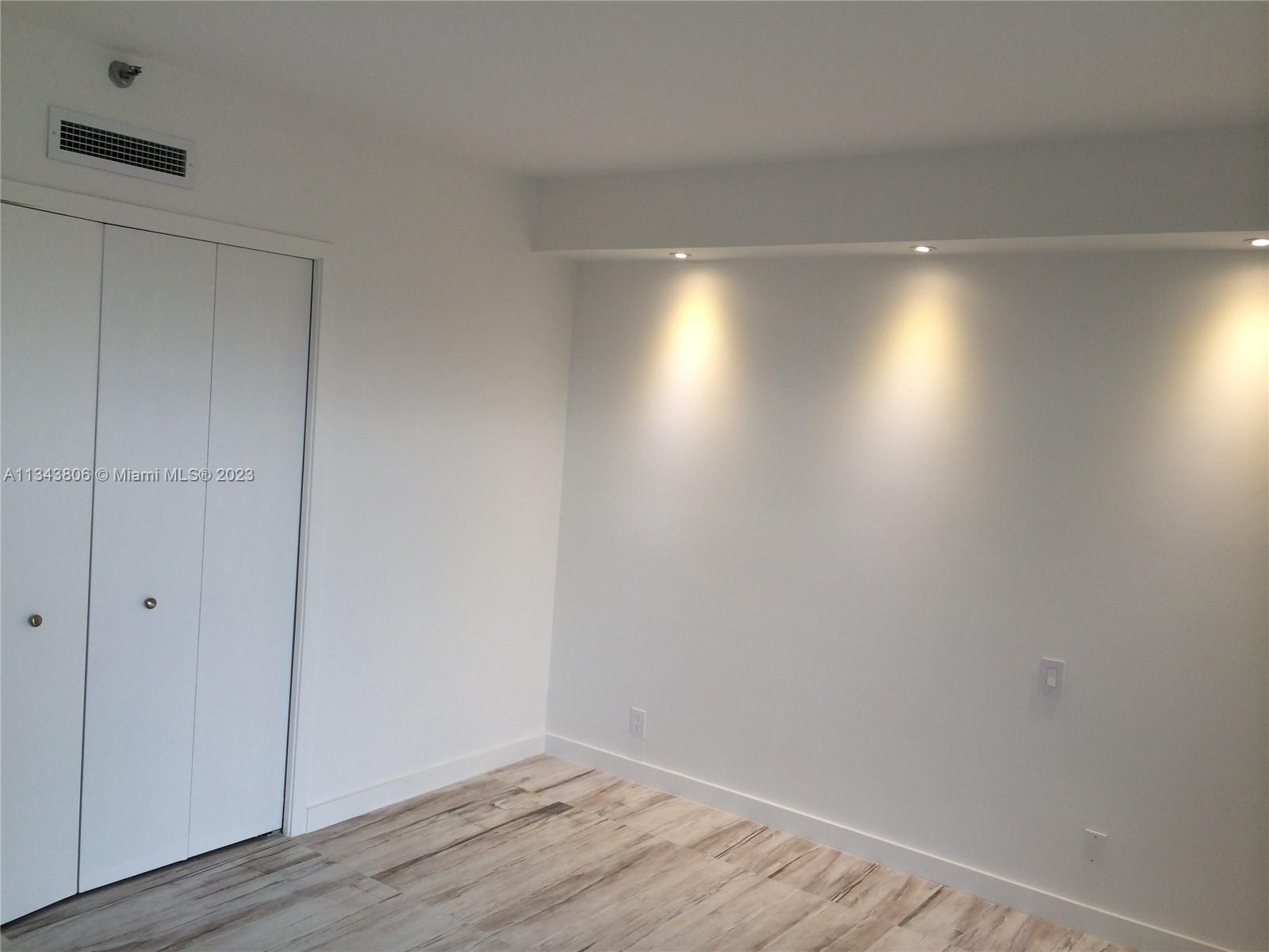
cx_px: 634
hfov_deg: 60.0
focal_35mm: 30
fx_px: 1100
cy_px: 476
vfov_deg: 46.8
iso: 40
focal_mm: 4.12
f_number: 2.2
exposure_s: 1/40
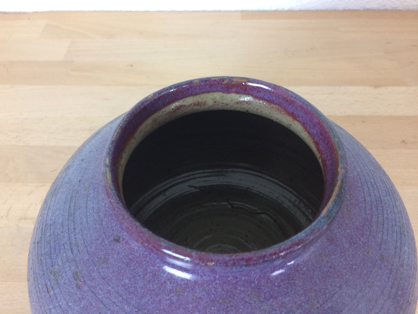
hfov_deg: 61.7
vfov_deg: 48.2
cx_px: 209
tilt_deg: -49.6
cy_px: 157
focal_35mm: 29
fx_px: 350
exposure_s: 1/33
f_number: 2.2
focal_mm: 4.15
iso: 125
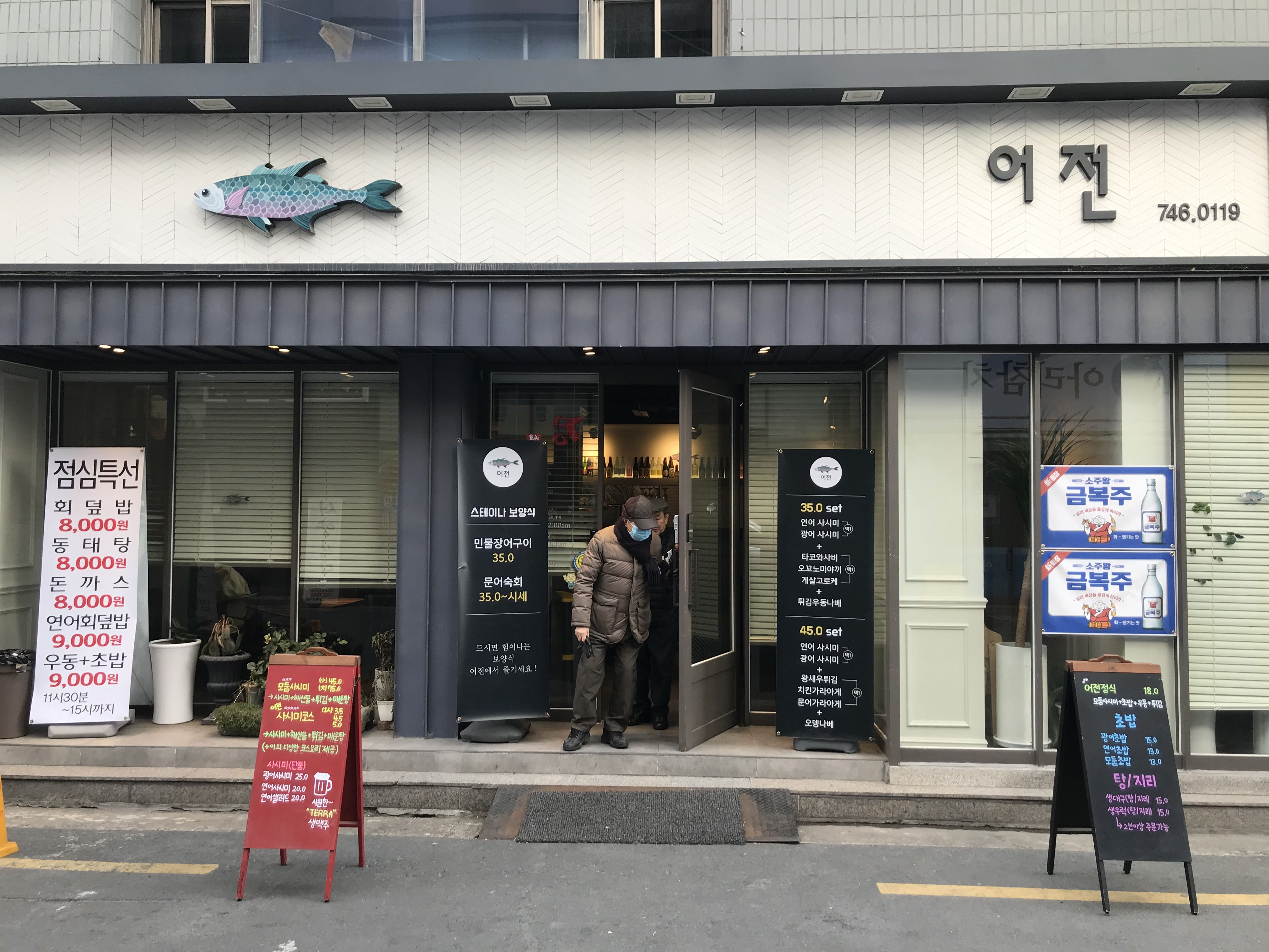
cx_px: 634
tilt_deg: +4.0
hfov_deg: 63.4
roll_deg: -0.4
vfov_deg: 49.7
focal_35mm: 28
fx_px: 1026
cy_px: 476
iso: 20
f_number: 1.8
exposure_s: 1/173
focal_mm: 3.99
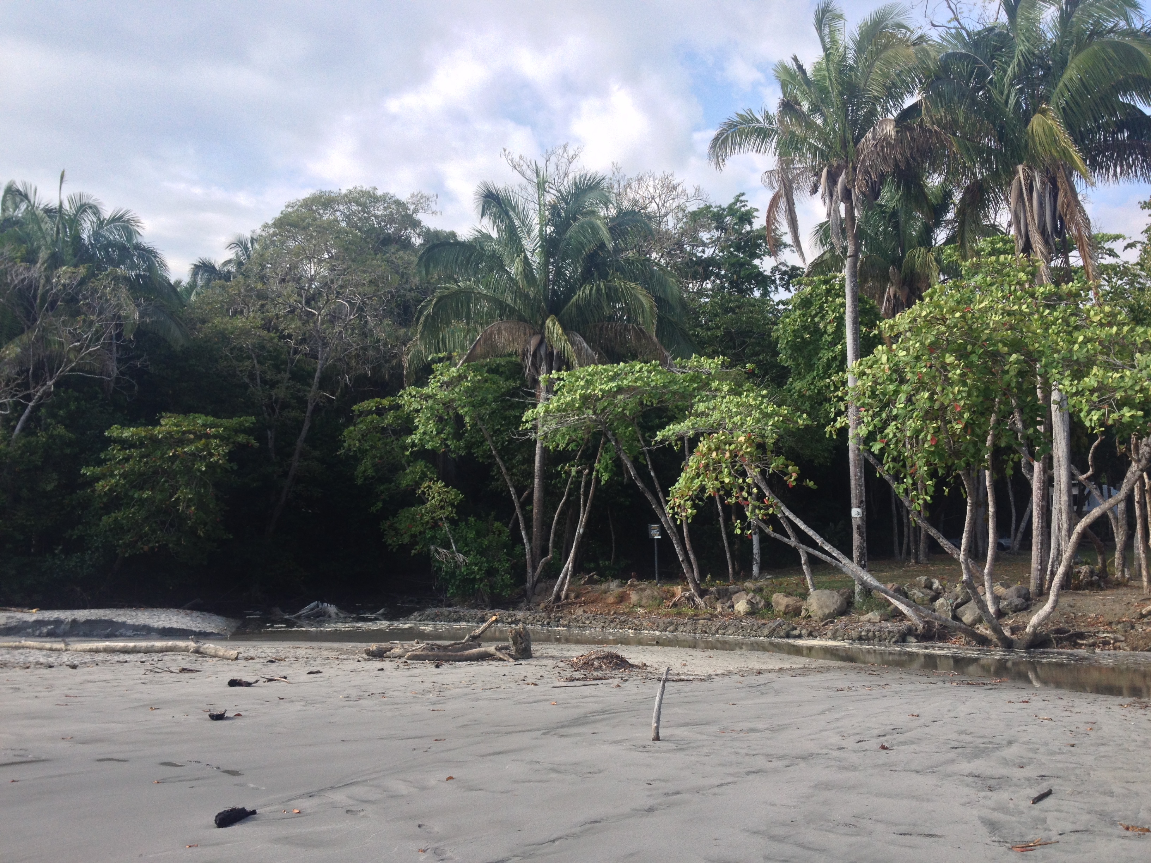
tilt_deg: +3.4
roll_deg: +0.9
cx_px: 576
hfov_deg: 52.6
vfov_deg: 40.7
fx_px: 1164
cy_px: 432
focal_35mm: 35
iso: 50
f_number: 2.4
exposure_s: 1/920
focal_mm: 4.28
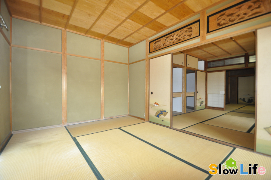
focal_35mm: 15
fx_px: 113
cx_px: 136
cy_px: 90
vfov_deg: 77.2
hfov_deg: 100.5
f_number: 4
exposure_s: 1/60
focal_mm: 10
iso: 800
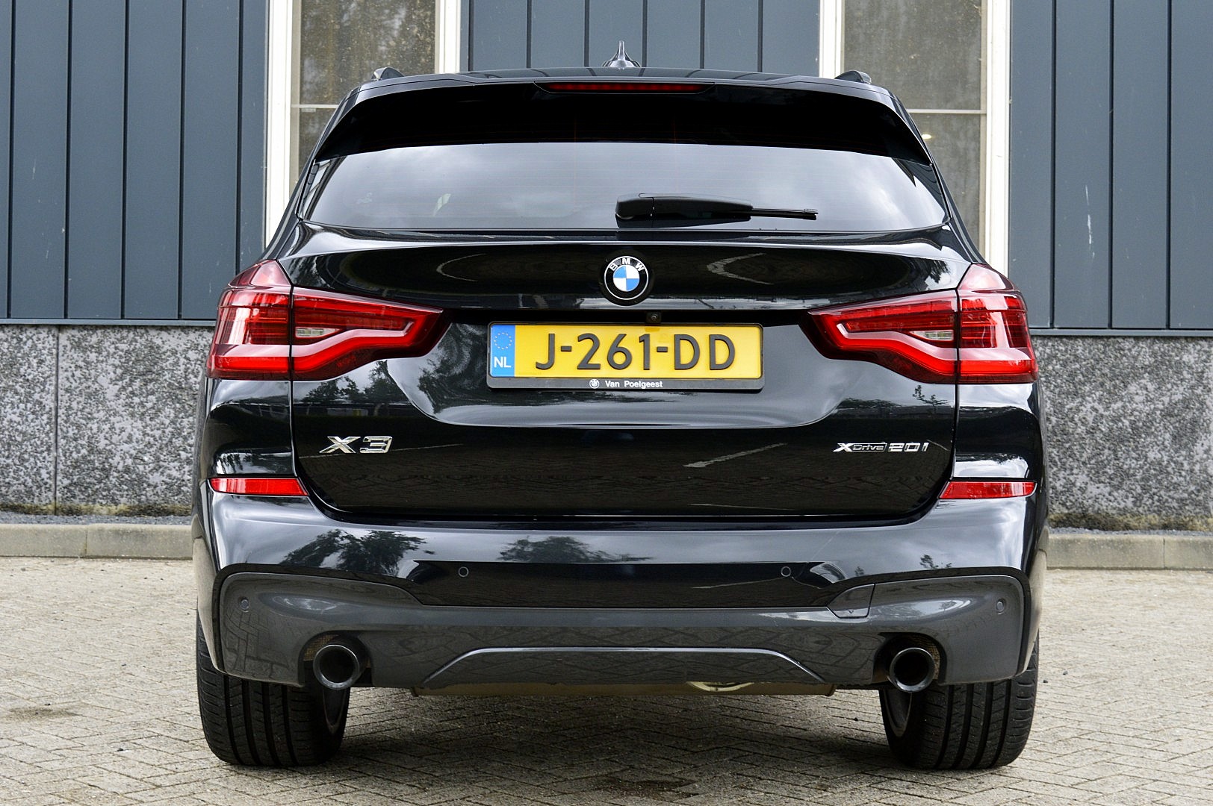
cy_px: 403
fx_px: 1919
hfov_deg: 35.1
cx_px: 606
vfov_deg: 23.7
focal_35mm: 57
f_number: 8
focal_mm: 38
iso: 800
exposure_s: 1/60
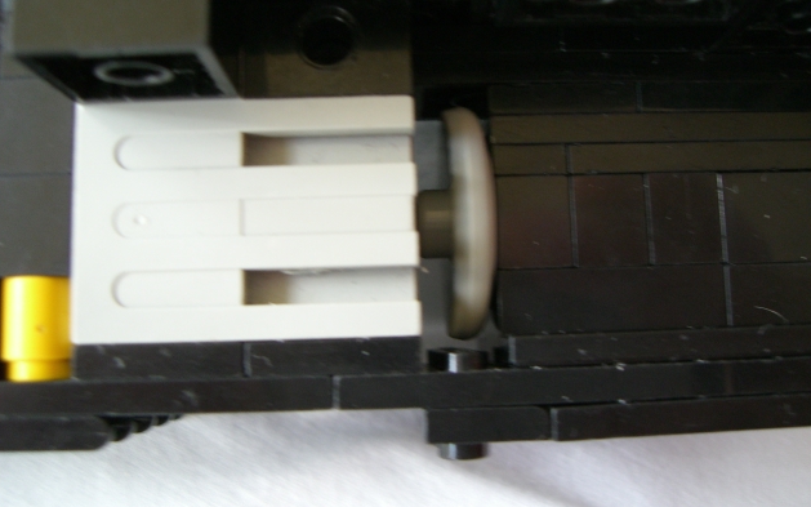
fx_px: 906
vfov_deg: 31.2
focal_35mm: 41
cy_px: 227
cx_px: 409
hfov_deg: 48.2
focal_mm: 6.2
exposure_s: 1/25
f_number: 2.7
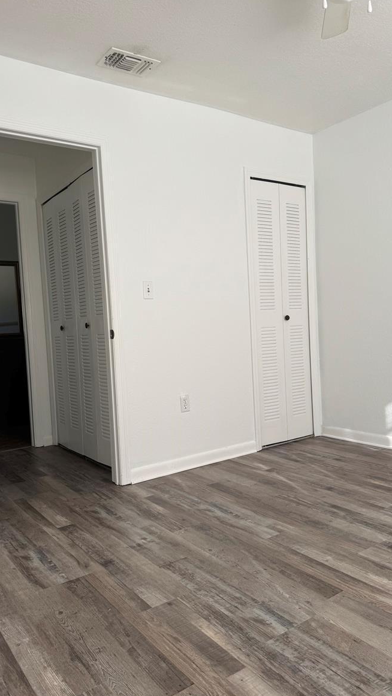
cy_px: 353
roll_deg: +3.7
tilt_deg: -2.7
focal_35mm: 27
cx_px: 201
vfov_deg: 69.8
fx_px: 499
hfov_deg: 42.9
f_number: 1.78
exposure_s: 1/164
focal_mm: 6.76
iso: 64
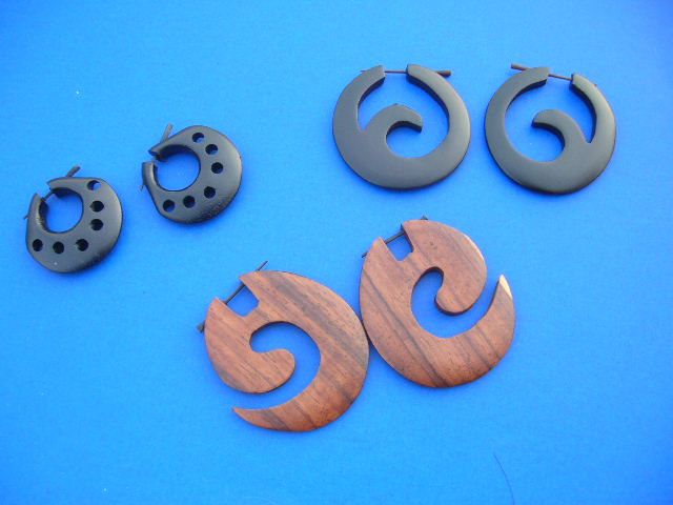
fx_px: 680
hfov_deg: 52.6
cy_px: 252
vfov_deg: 40.7
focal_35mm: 35
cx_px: 336
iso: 50
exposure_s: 1/56.4
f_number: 2.8
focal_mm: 5.8
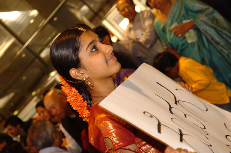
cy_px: 76
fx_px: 422
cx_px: 116
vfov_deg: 20.5
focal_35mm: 66
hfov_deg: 30.6
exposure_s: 1/30
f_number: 3.5
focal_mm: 44
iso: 400
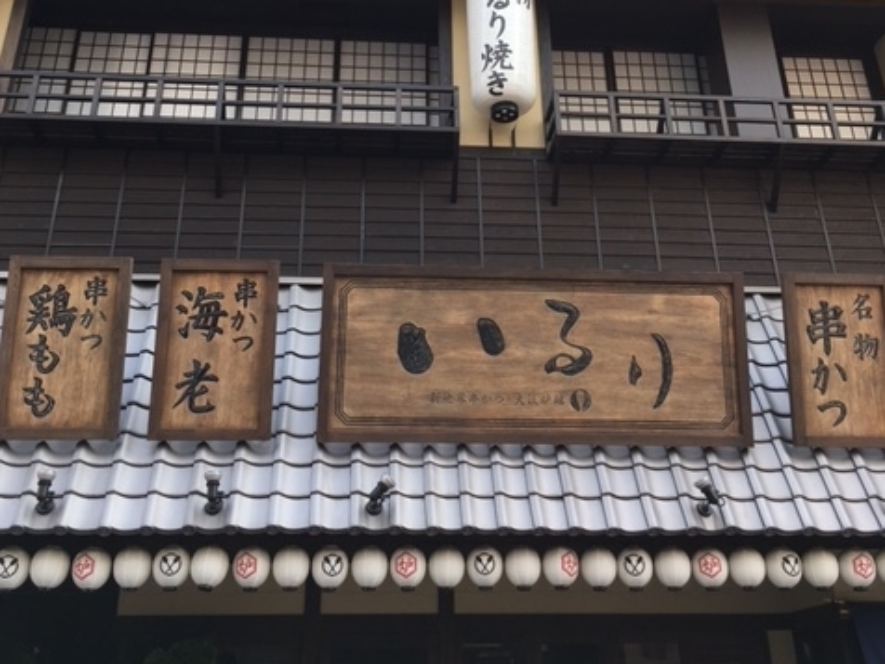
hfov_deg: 47.9
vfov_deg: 35.8
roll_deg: +0.5
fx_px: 997
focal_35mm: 39
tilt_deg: +29.9
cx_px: 442
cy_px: 149
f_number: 2.2
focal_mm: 4.15
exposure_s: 1/163
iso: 25
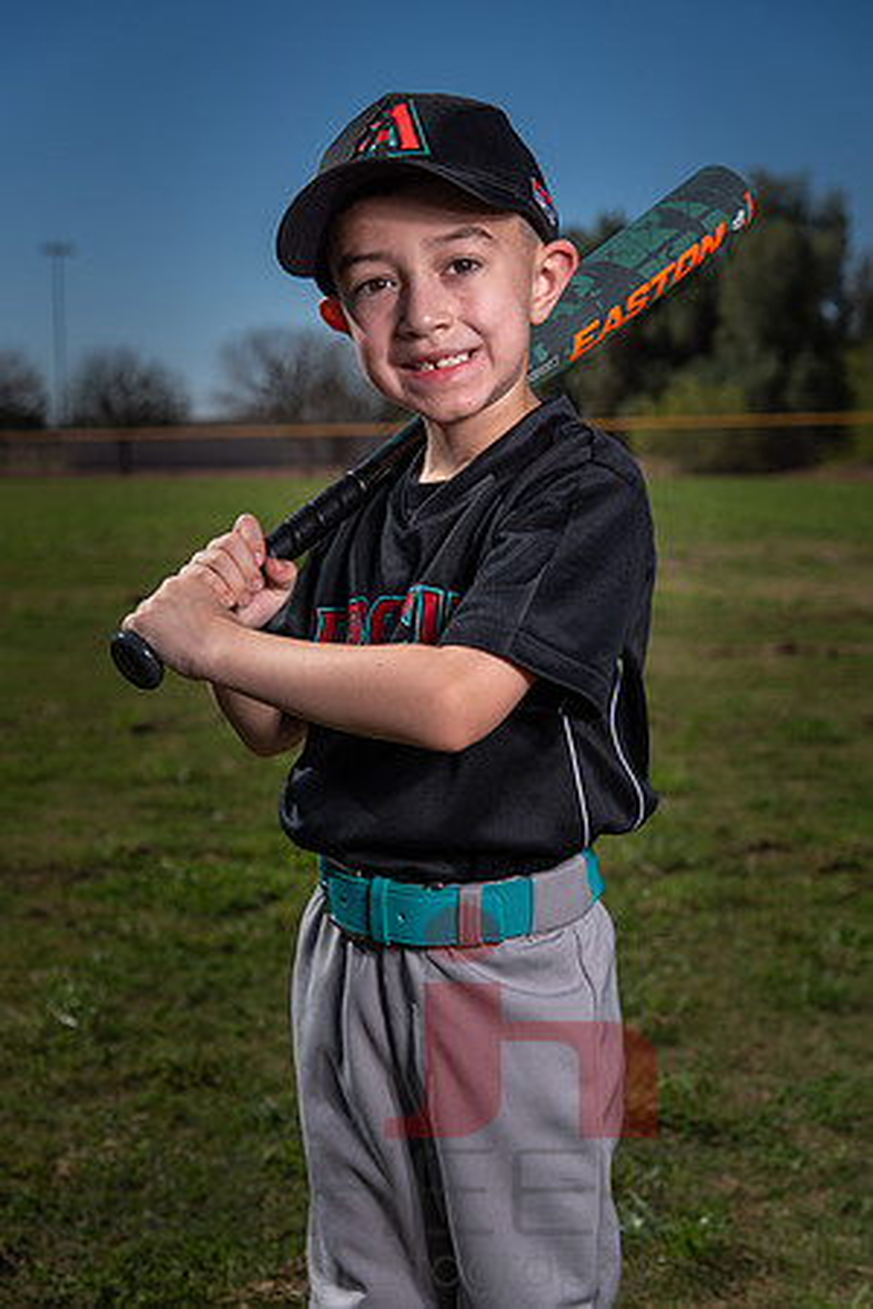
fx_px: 2255
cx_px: 436
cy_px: 654
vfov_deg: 32.4
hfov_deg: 21.9
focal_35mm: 62
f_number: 5.6
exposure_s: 1/1250
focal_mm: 62
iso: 100
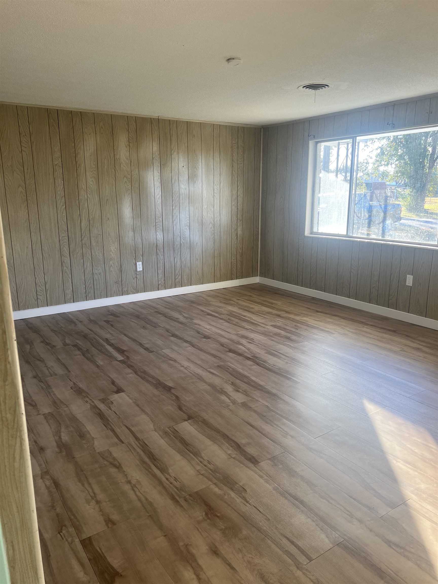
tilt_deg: -13.2
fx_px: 439
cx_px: 219
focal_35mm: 26
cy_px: 292
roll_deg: +0.5
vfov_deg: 67.3
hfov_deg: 53.1
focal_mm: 5.7
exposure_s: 1/141
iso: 64
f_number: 1.5
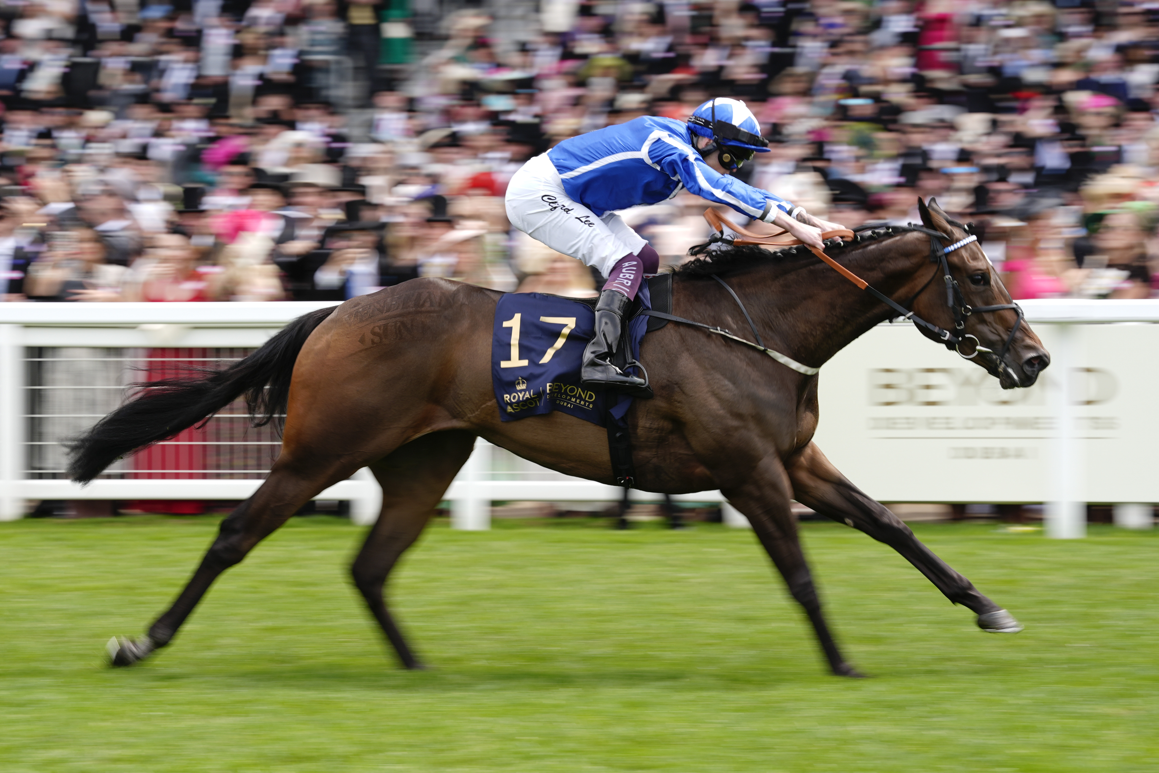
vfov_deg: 8.9
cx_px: 585
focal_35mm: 154
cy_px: 378
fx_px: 4958
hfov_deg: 13.3
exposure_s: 1/200
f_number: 7.1
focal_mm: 150
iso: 160
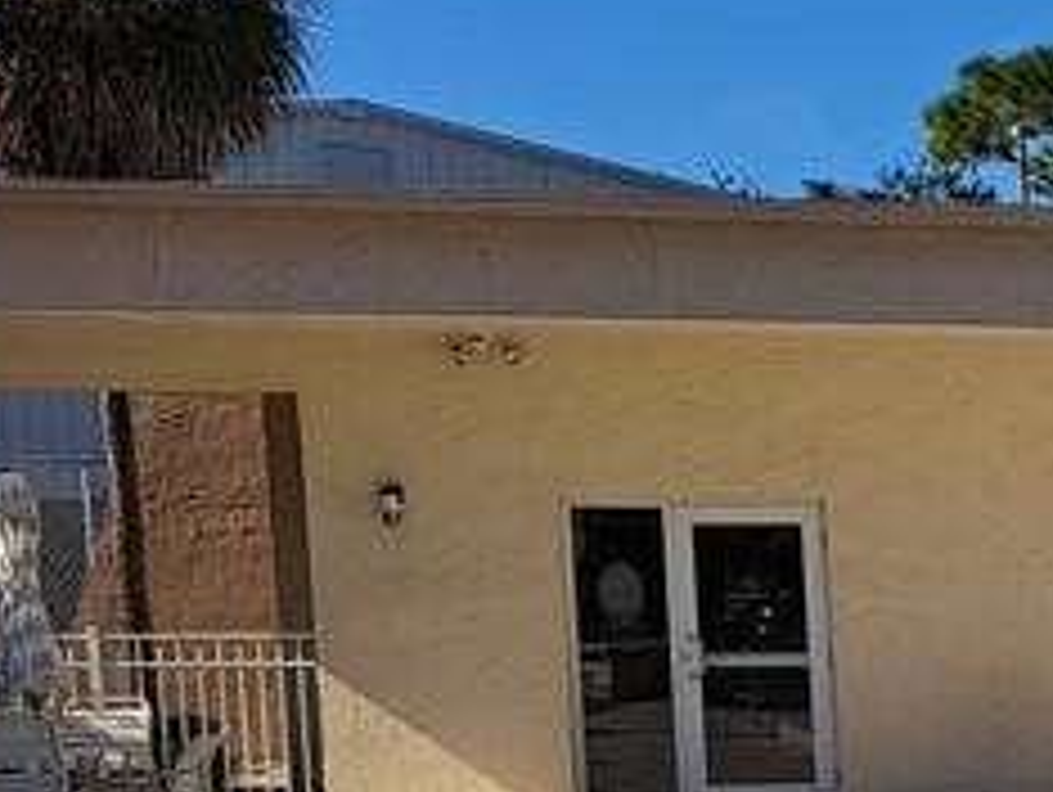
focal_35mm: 105
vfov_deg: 13.7
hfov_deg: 14.9
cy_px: 945
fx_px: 3197
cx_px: 2169
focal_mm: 5.23
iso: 50
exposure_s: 1/2227
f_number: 1.8
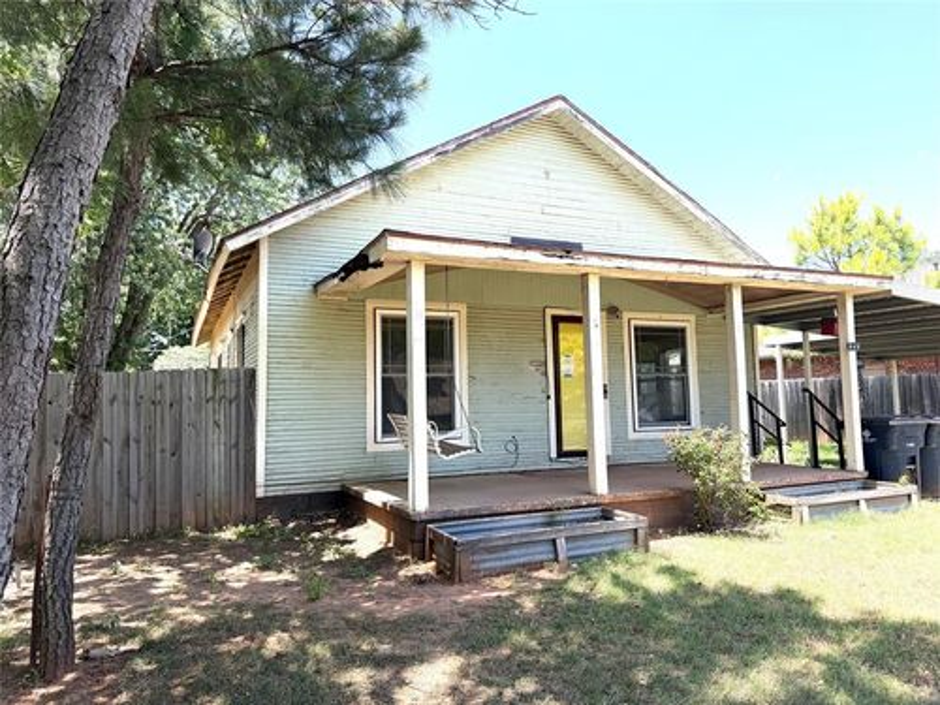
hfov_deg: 71.6
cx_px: 470
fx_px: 652
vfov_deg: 56.8
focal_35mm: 24
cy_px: 352
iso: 100
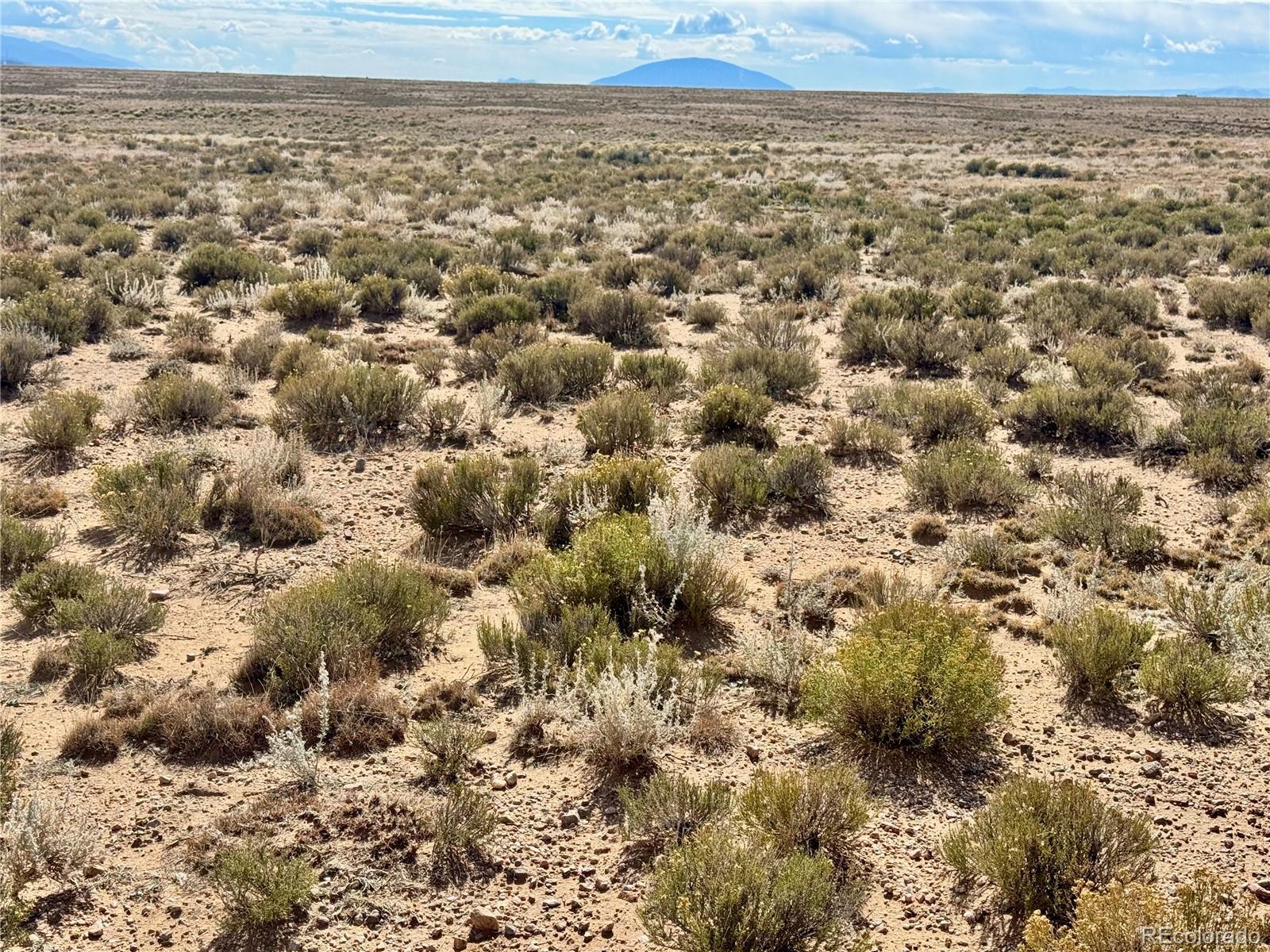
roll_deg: -1.2
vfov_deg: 30.3
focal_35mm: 48
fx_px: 1761
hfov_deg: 39.7
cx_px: 635
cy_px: 476
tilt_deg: -13.3
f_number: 1.78
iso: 64
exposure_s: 1/4975
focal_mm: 6.76
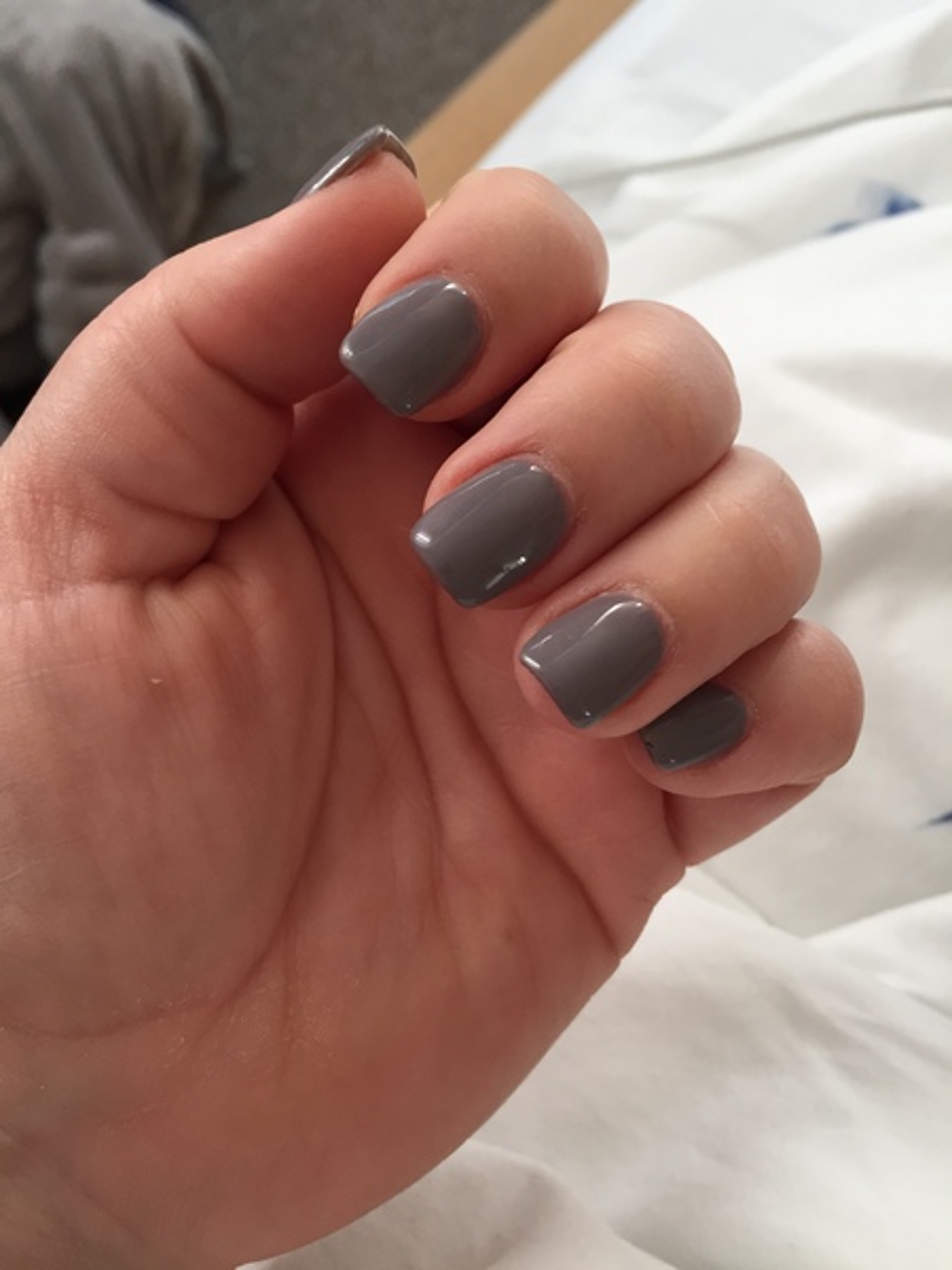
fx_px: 1063
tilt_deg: -67.2
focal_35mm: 29
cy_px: 635
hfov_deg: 48.2
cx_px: 476
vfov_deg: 61.7
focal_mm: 4.15
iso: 40
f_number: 2.2
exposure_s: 1/33
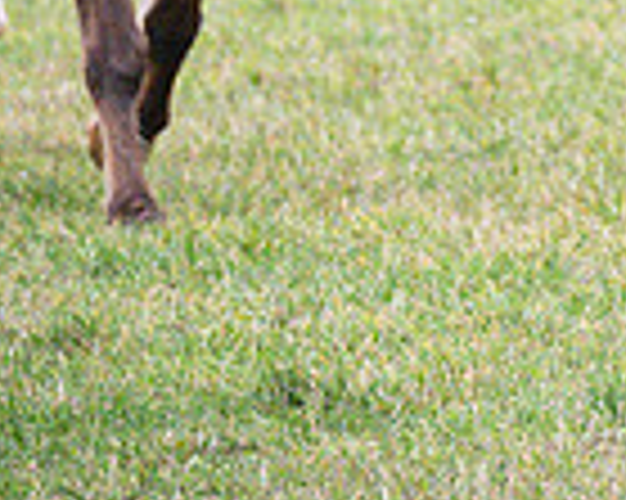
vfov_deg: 2.0
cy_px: -441
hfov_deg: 2.5
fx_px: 14534
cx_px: 524
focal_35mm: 785
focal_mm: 99
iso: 1600
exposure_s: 1/1000
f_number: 2.8
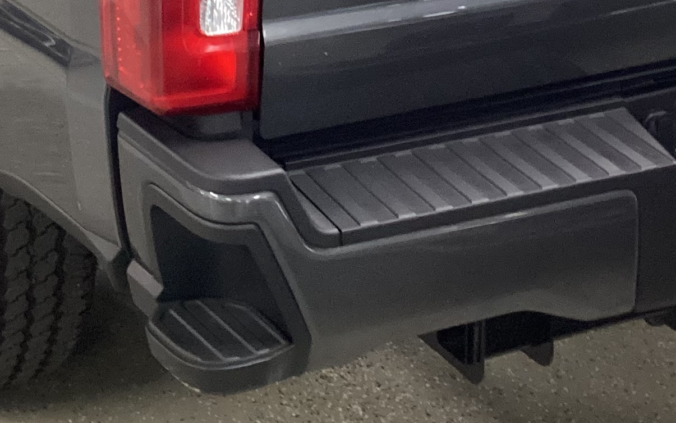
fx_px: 1640
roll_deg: -0.4
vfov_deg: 13.7
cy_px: -226
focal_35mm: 89
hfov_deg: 23.3
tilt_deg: -10.4
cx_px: 277
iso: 320
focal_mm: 3.3
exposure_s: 1/40
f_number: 2.4
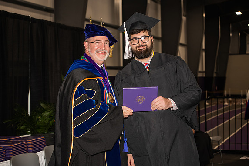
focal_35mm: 71
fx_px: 491
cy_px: 83
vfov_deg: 19.2
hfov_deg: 28.4
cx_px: 124
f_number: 5.6
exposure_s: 1/200
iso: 1000
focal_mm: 70
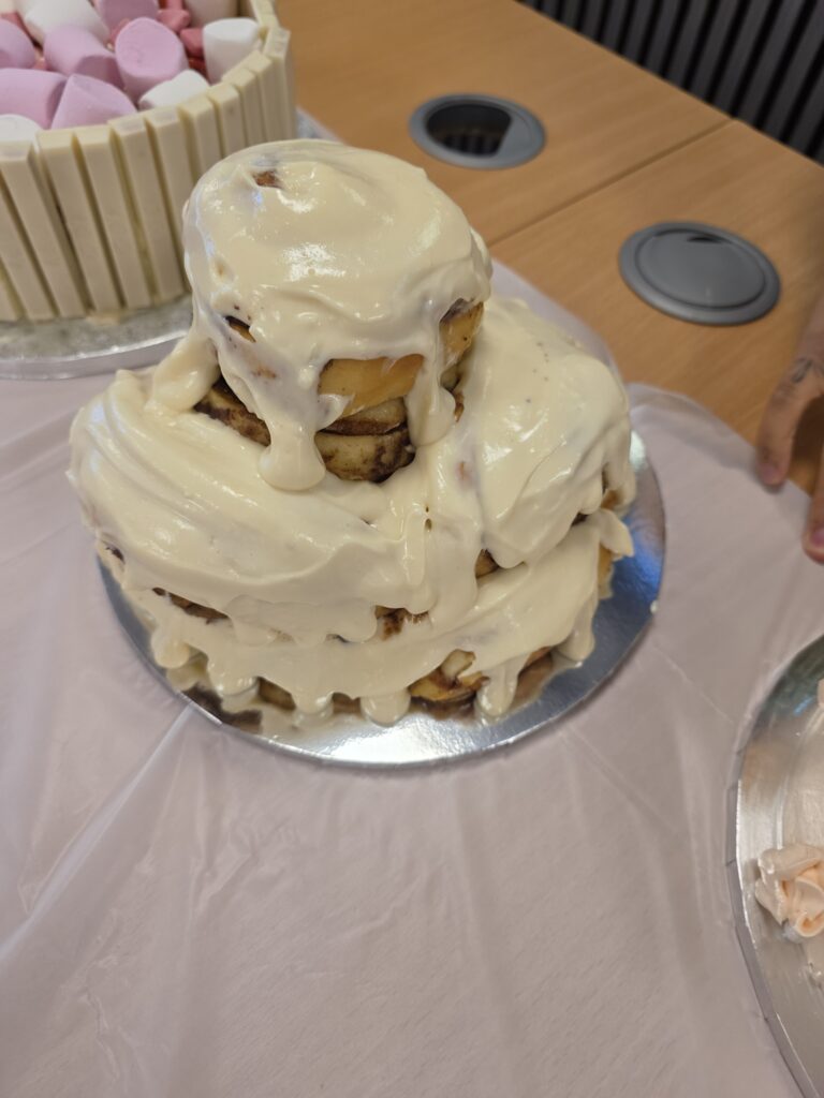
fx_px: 730
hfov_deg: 58.9
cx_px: 412
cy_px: 549
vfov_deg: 73.9
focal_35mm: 23
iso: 160
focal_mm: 6.3
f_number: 1.7
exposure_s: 1/180
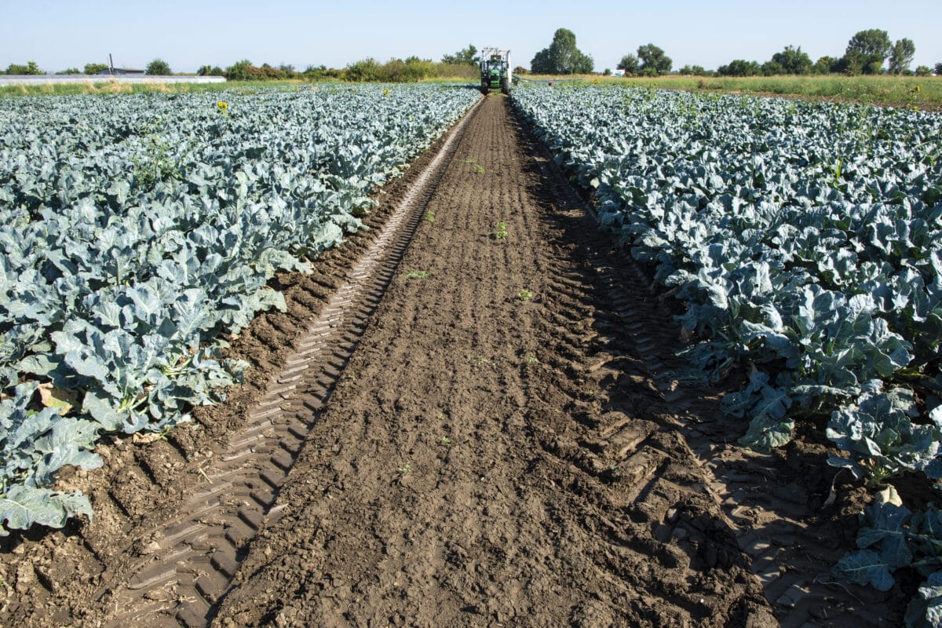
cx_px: 471
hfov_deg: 73.7
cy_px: 314
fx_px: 628
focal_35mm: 24
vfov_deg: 53.1
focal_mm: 24
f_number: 10
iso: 200
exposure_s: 1/160
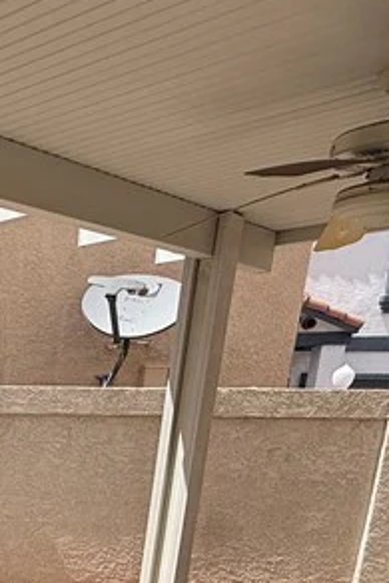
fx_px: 826
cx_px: -287
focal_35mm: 51
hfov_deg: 20.1
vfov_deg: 34.5
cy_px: 613
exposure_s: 1/3289
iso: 50
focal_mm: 2.22
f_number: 2.2
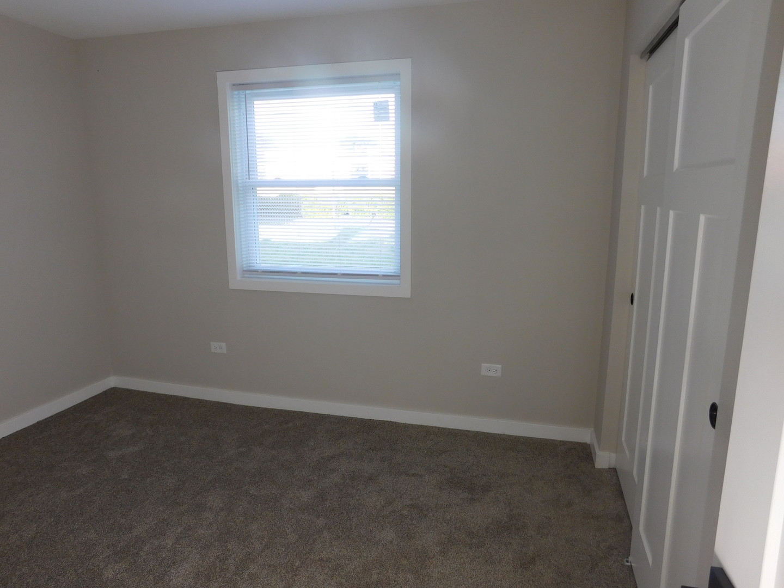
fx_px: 521
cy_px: 294
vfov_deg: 58.9
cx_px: 392
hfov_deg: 73.9
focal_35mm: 23
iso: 125
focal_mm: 4
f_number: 3
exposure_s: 1/40
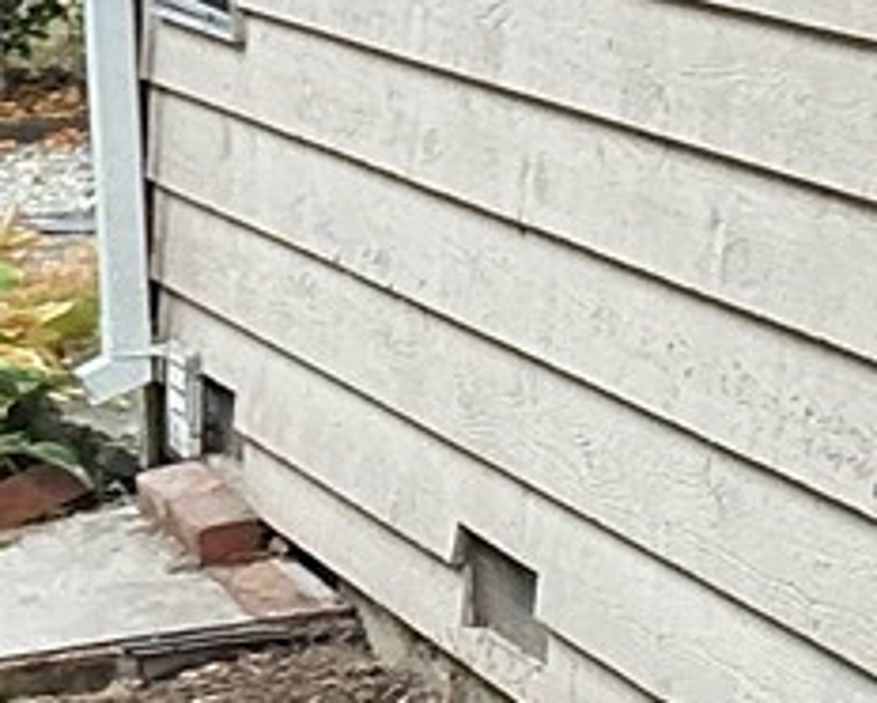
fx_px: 5066
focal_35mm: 195
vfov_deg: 7.9
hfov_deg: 9.3
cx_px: 1724
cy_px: 306
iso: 25
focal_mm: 3
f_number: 1.8
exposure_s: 1/120
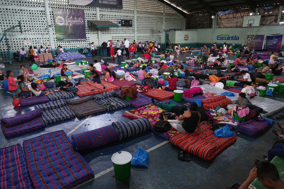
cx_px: 142
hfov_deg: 73.8
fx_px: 189
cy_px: 94
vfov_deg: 53.1
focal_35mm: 24
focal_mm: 24
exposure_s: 1/15
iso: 800
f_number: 8
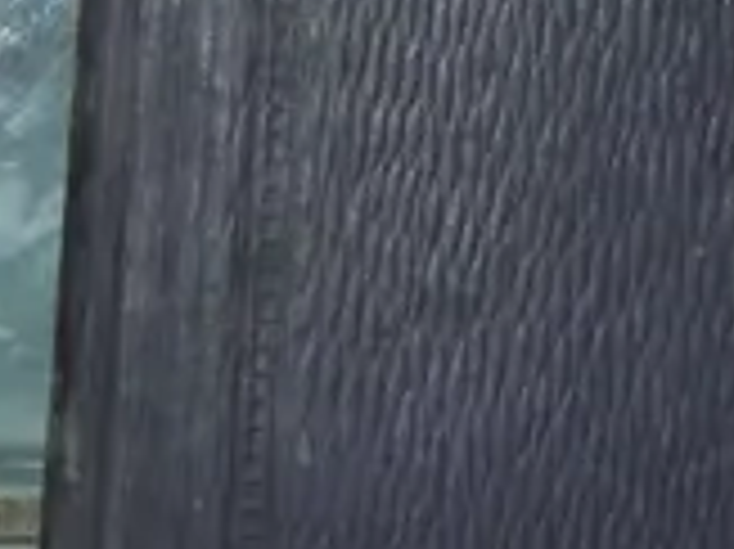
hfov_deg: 10.0
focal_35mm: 189
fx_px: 4005
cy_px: -819
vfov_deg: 7.3
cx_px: 1234
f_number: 3.6
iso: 200
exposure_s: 1/125
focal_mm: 15
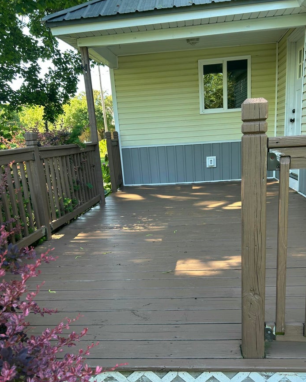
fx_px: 340
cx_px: 166
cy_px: 222
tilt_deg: -14.5
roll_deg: +3.7
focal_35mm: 30
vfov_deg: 58.5
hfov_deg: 48.5
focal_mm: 5.7
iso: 40
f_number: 1.5
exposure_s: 1/145
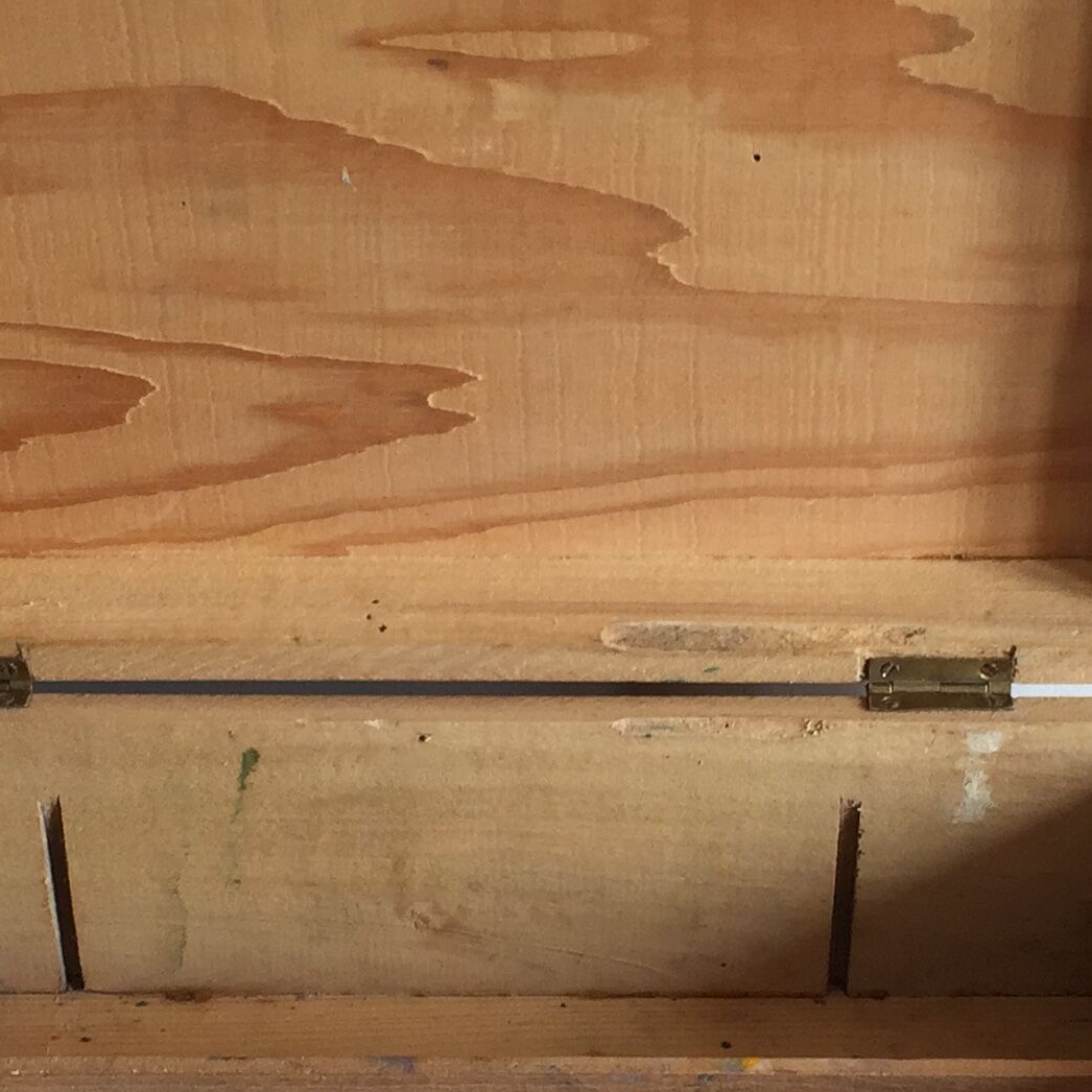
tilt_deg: -37.0
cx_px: 569
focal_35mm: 80
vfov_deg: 21.6
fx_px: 2855
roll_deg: +1.3
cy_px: 692
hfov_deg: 21.7
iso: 50
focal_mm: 4.15
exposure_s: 1/100
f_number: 2.2
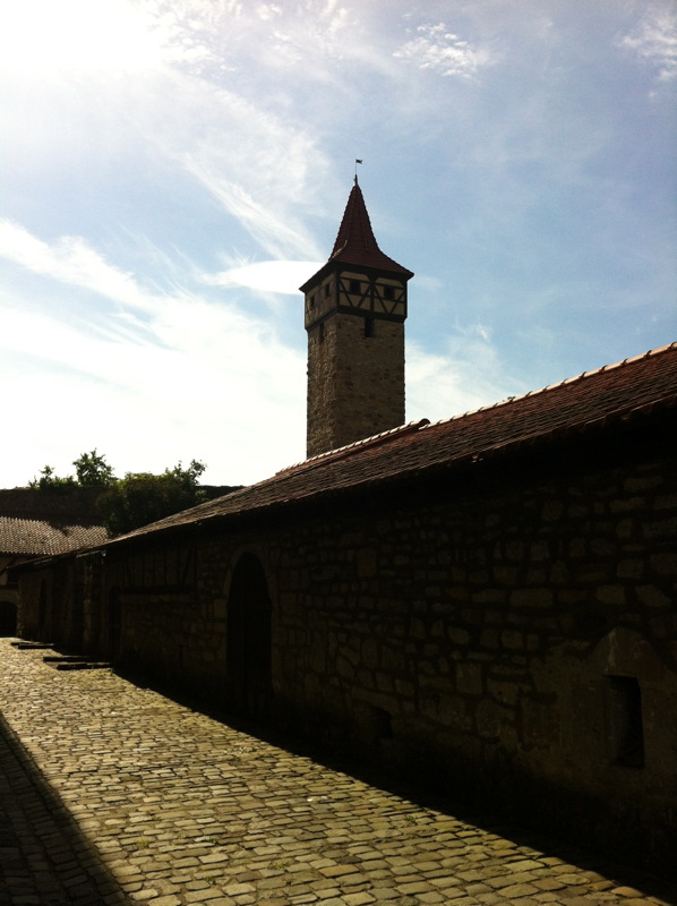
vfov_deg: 52.7
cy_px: 453
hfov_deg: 40.6
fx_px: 915
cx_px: 338
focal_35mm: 35
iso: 80
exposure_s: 1/2320
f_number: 2.8
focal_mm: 3.85
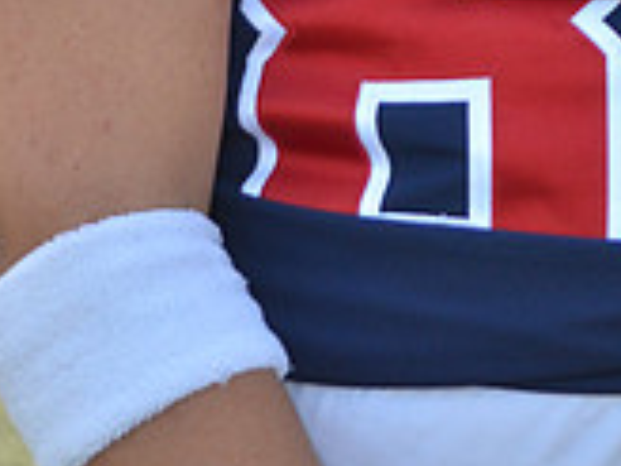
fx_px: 5018
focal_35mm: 280
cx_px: 719
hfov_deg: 7.0
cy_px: -610
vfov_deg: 5.2
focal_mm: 55
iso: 500
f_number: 6.3
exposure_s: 1/500
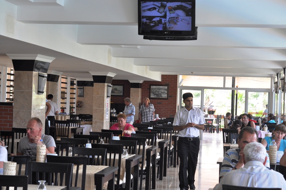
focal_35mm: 75
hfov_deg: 27.0
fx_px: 595
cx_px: 143
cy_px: 95
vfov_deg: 18.1
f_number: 6.3
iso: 500
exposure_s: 1/160
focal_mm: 50
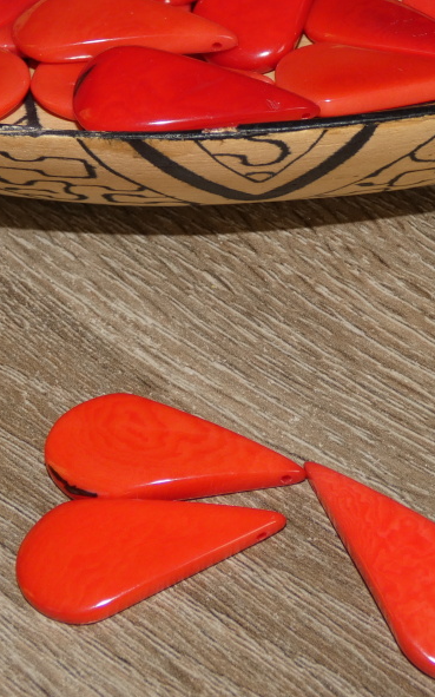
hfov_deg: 19.6
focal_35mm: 66
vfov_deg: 31.1
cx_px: 285
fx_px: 1253
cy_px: 353
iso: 100
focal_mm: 8.2
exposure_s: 1/60
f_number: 3.8
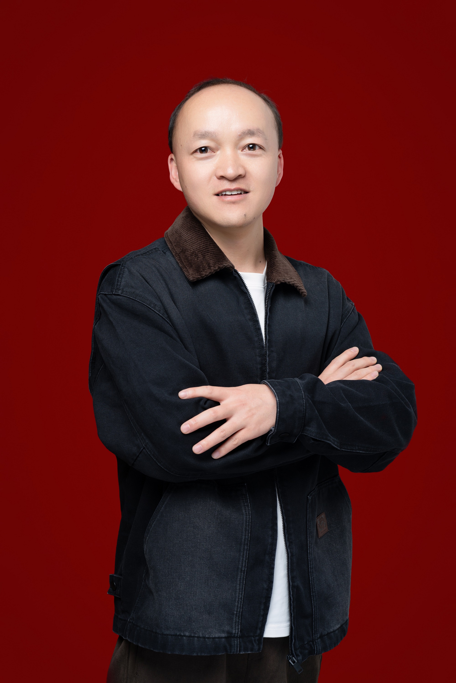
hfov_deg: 21.9
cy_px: 342
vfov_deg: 32.4
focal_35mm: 62
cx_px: 228
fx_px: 1178
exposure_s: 1/125
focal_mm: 62
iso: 100
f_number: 5.6
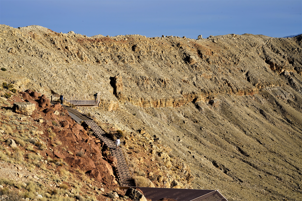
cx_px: 151
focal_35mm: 50
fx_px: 419
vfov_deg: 27.0
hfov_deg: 39.6
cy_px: 100
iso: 100
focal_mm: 50
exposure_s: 1/100
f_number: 14
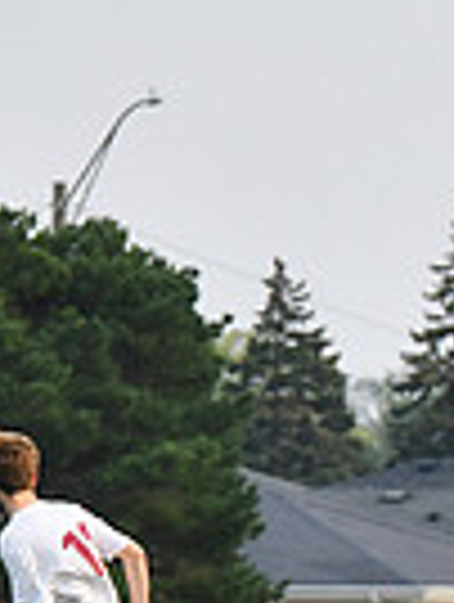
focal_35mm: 831
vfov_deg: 2.4
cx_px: 877
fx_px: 14486
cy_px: 731
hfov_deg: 1.8
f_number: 5
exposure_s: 1/800
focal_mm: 200
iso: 320
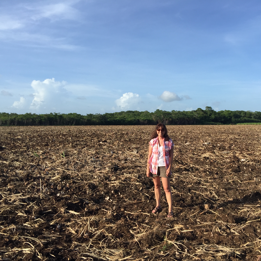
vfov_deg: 47.2
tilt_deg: -2.7
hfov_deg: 46.8
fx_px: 299
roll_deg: -1.0
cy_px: 133
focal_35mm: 35
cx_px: 162
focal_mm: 4.15
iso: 32
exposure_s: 1/1276
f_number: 2.2
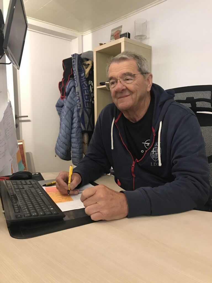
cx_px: 106
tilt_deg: -4.1
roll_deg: +1.3
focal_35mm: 28
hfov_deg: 49.7
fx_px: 229
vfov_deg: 63.4
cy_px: 142
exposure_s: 1/11
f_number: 1.8
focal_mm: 3.99
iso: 100
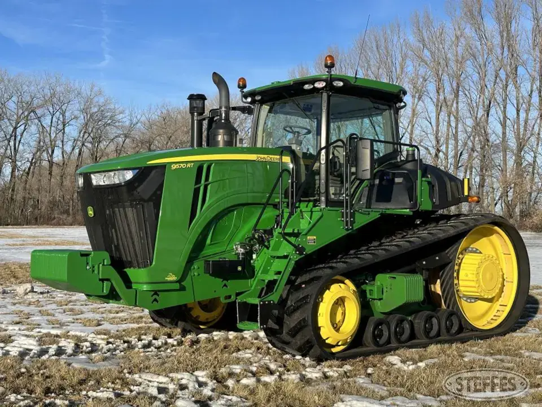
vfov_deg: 30.3
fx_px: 752
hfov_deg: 39.7
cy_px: 204
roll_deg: -0.4
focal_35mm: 48
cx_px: 271
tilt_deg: +1.3
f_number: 1.78
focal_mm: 6.86
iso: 64
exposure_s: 1/3257
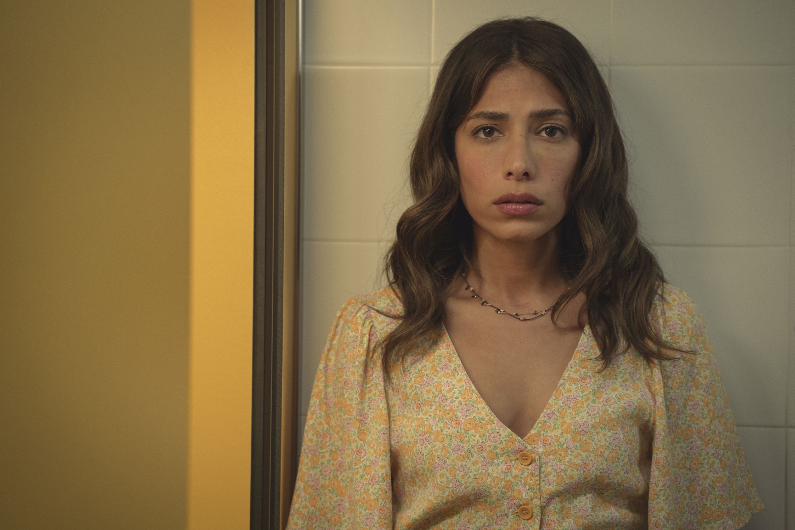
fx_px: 1656
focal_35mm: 75
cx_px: 398
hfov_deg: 27.0
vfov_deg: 18.2
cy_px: 265
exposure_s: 1/125
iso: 1250
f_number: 4
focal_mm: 75
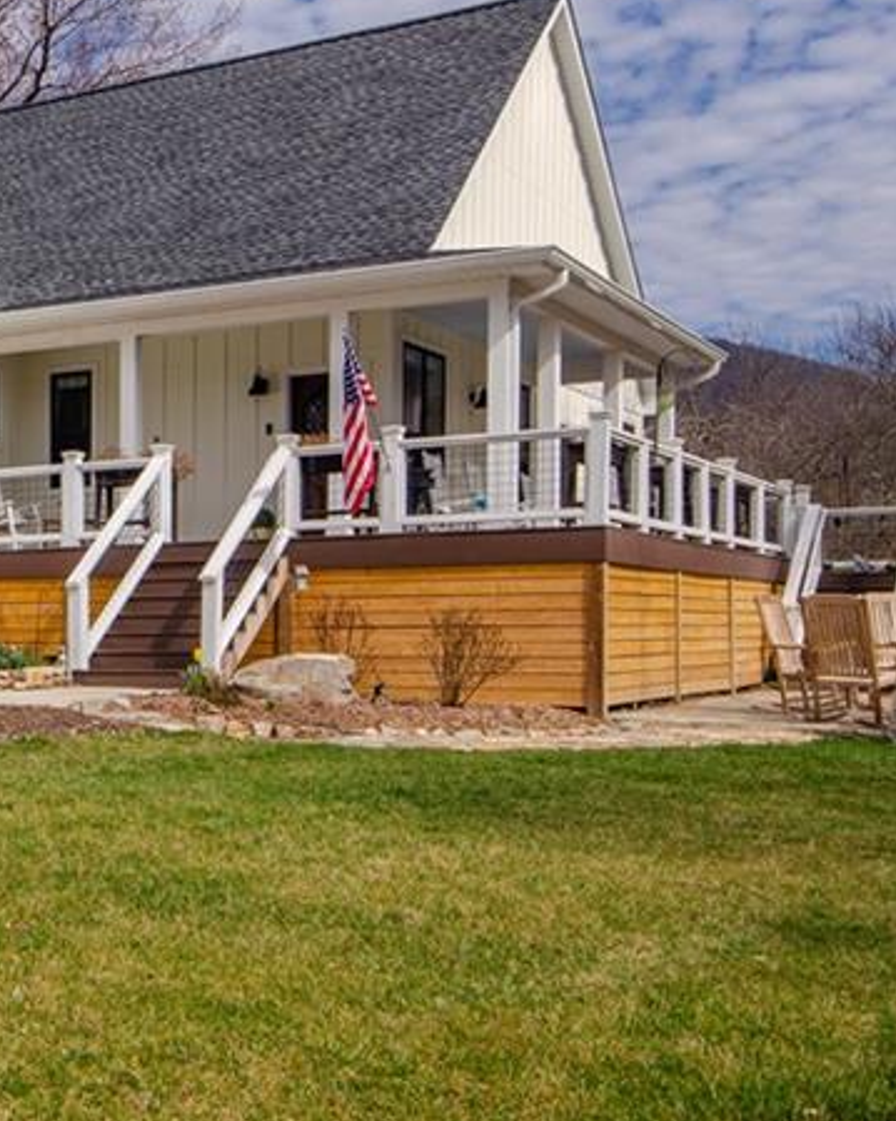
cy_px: 328
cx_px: -177
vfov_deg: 38.1
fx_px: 1594
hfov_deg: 27.6
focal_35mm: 48
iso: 100
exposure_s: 1/200
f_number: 11
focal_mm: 15
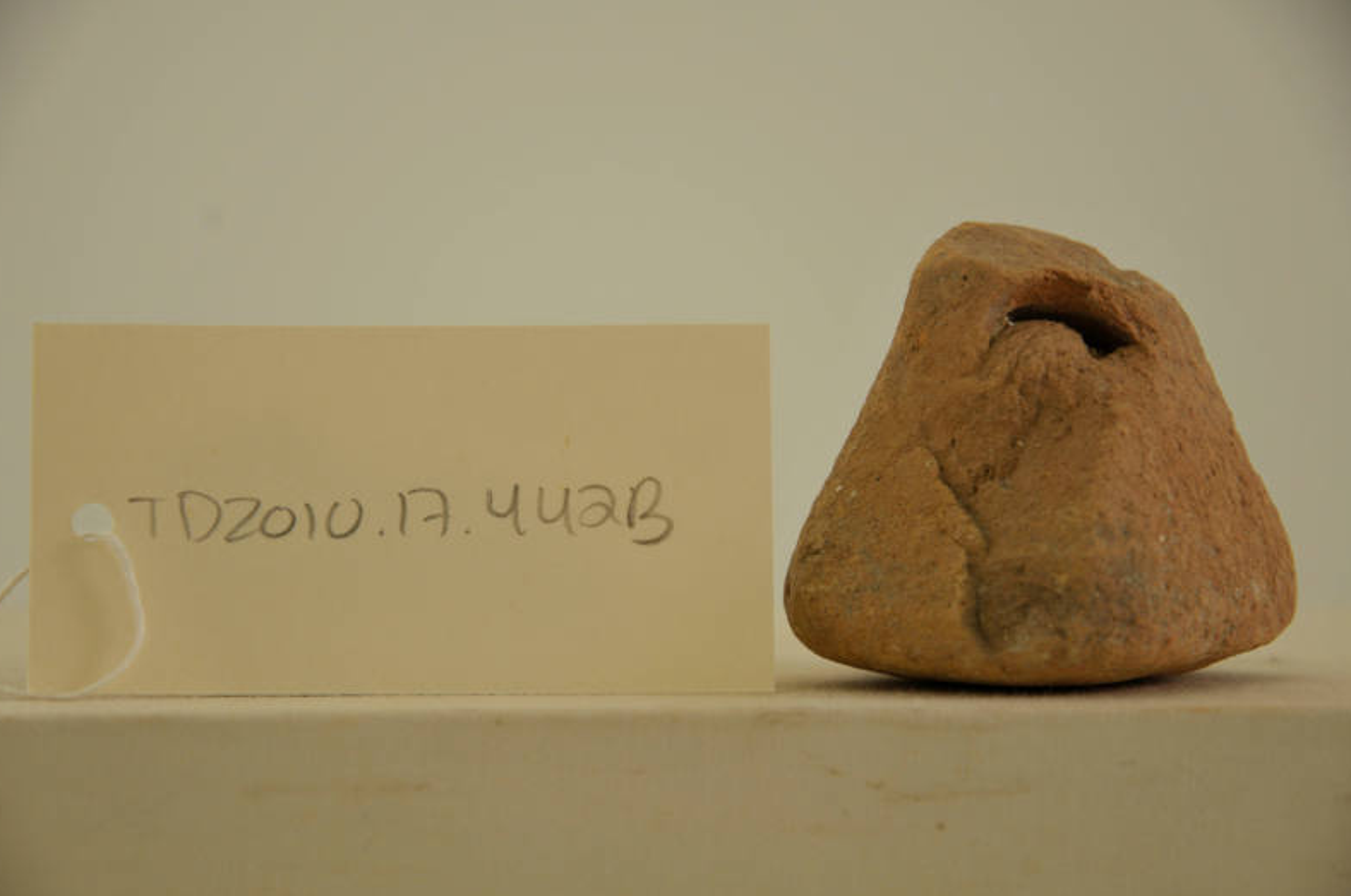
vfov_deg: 10.6
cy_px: 451
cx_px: 674
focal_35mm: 130
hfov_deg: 15.8
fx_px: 4853
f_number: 5.6
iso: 200
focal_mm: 85
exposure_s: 1/50
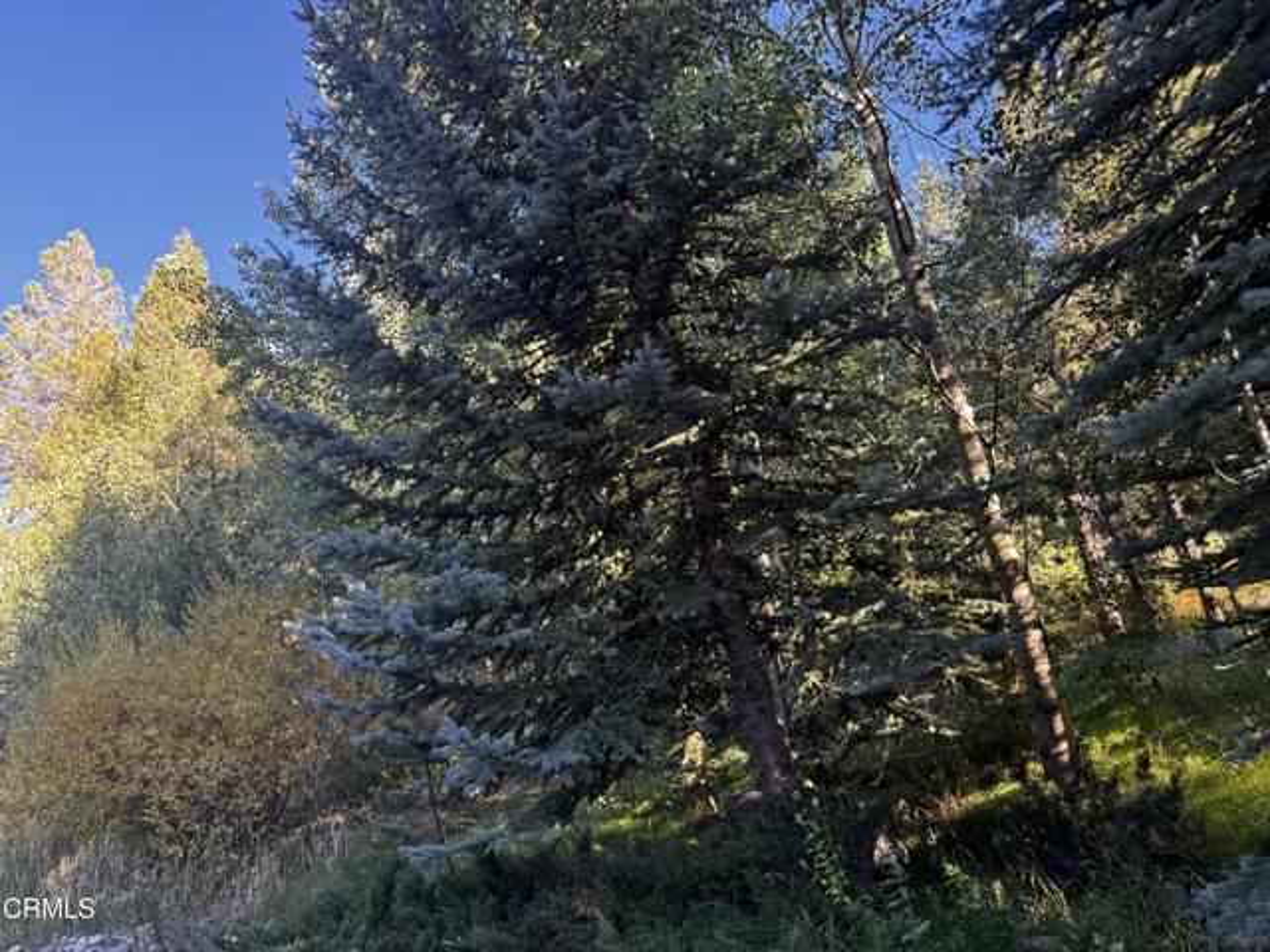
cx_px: 635
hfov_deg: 71.6
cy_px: 476
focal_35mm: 24
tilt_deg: +16.5
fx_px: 881
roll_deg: +9.0
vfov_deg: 56.8
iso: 80
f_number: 1.78
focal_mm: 6.76
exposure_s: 1/121
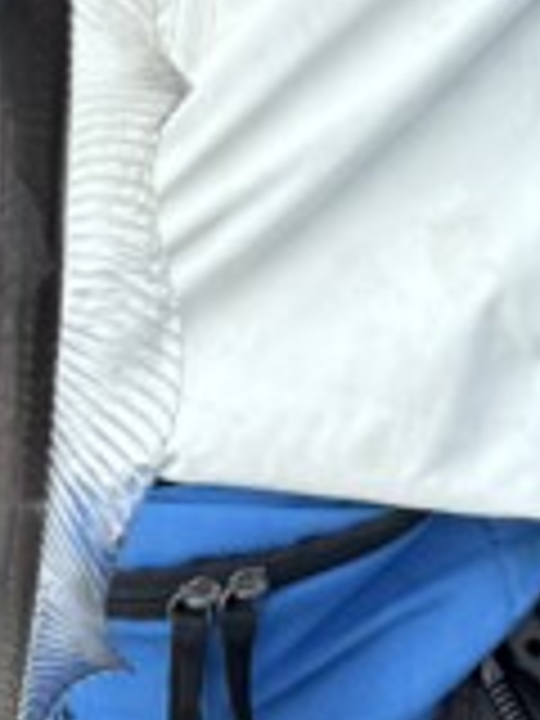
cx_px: -306
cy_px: -396
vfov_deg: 15.1
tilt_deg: -11.6
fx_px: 2496
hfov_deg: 11.7
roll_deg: +6.2
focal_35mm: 120
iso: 80
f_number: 1.78
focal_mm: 6.76
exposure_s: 1/888
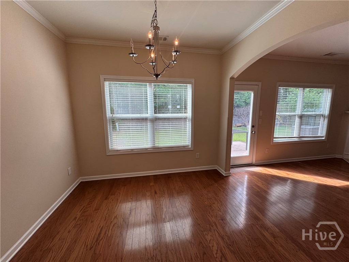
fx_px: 141
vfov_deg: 85.7
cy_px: 131
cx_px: 174
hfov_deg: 102.1
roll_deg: -0.2
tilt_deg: -9.4
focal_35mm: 14
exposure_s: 1/120
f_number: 2.2
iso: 64
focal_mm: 2.22
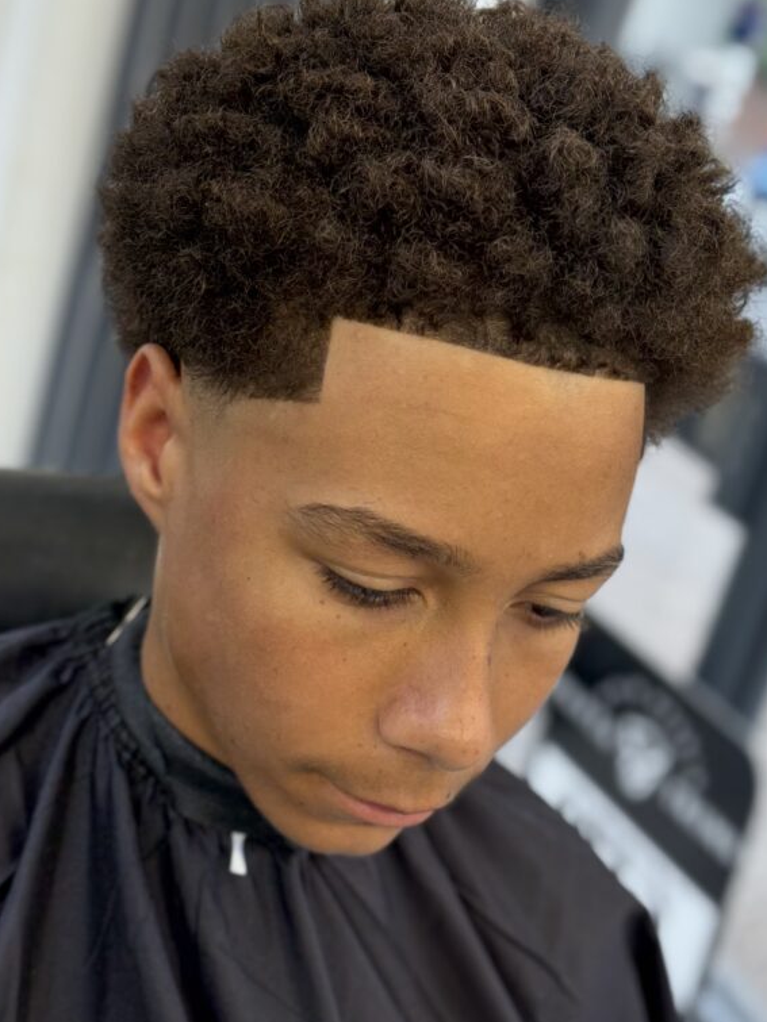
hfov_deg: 22.6
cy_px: 534
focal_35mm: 65
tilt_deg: -19.2
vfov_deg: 29.8
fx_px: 1920
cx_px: 417
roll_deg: -17.9
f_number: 1.78
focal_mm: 6.76
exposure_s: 1/100
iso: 64
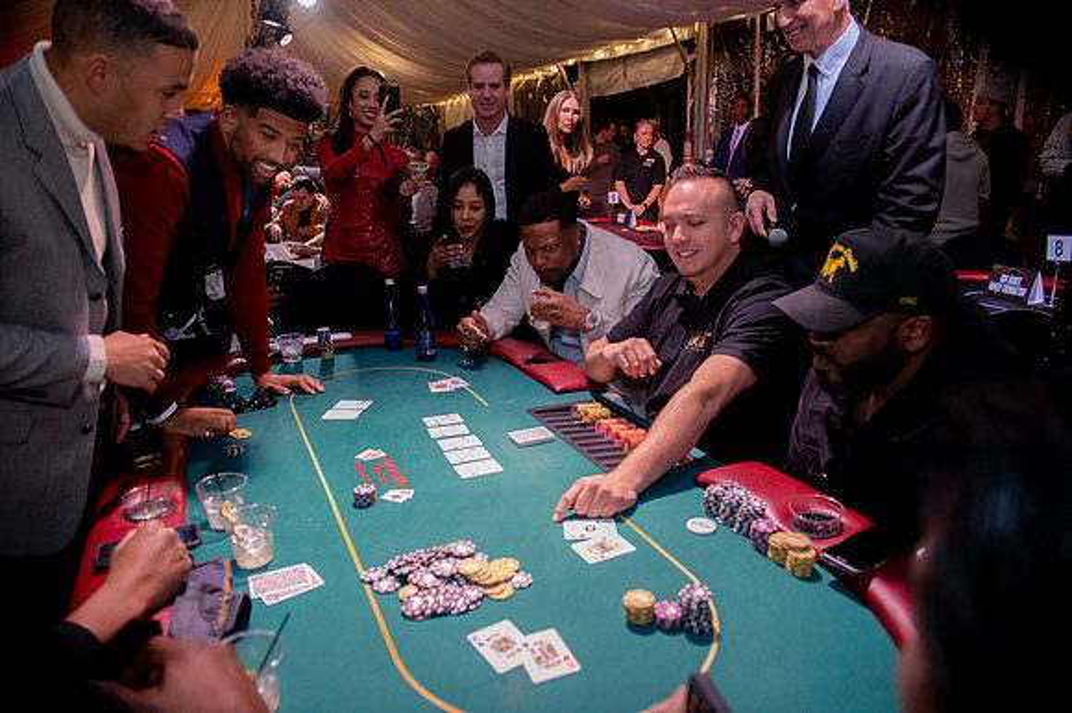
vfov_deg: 53.1
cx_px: 536
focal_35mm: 24
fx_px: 714
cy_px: 356
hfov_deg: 73.8
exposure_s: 1/400
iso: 3200
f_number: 3.2
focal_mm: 24
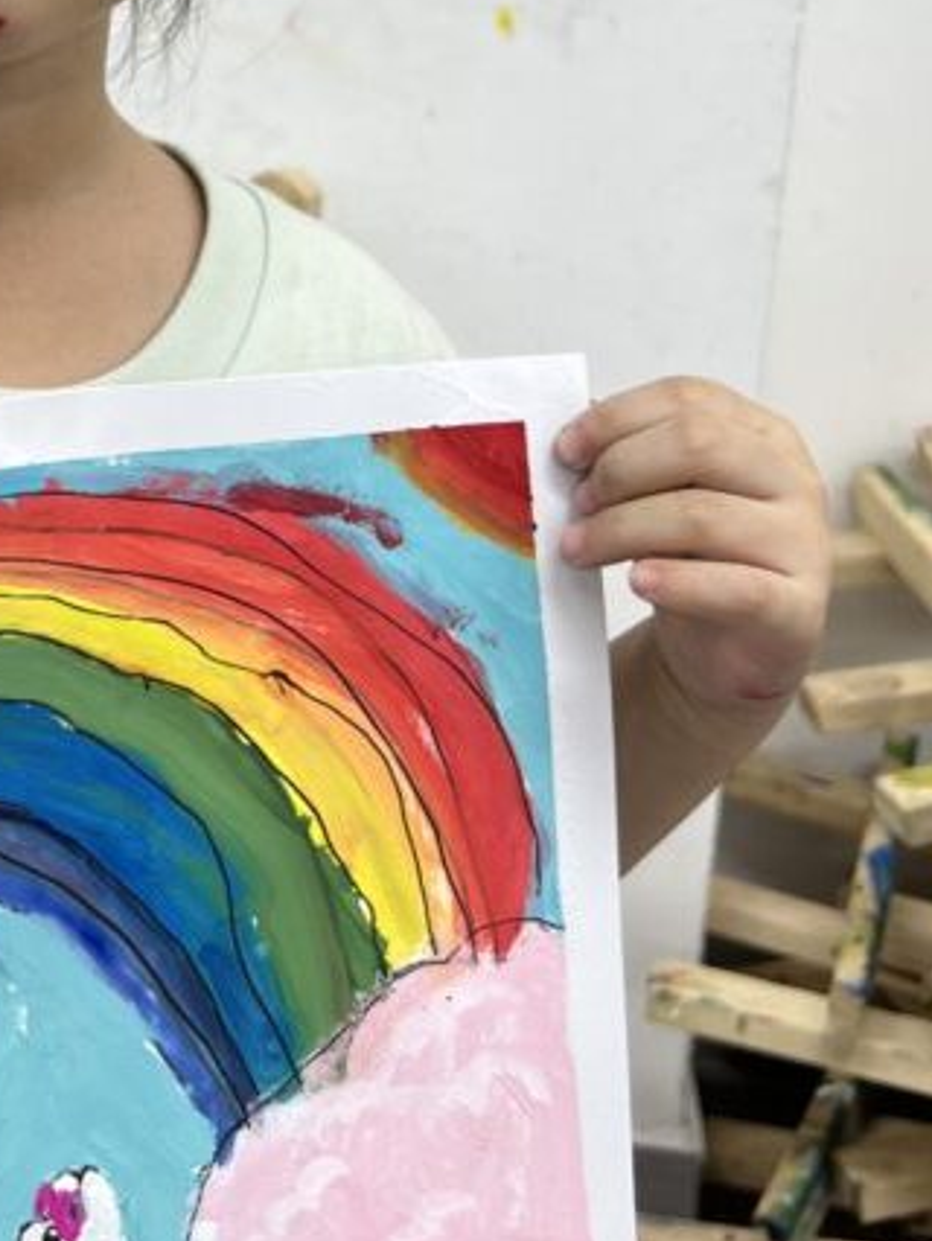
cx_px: -23
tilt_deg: -14.4
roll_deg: +0.1
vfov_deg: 29.9
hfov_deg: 23.0
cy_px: 58
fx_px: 2188
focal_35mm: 61
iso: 32
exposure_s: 1/102
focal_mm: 5.7
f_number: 1.5
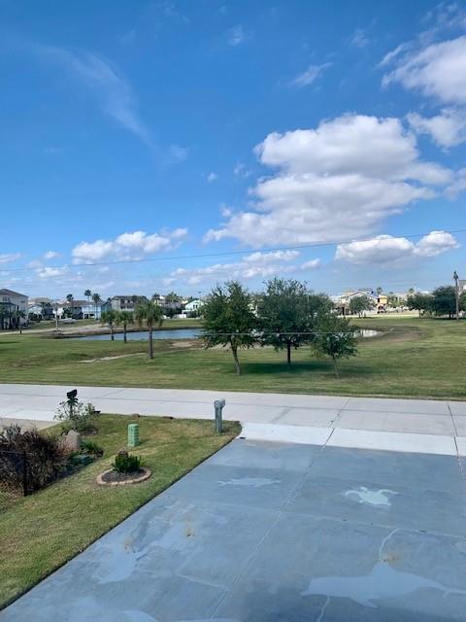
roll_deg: +1.3
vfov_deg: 67.3
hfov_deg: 53.1
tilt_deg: +1.3
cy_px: 311
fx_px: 467
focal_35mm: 26
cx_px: 233
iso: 25
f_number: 1.8
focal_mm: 4.25
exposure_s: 1/2755
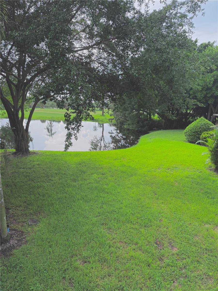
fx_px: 202
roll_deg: -0.4
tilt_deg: -10.3
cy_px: 146
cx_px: 109
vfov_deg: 71.6
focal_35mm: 24
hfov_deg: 56.8
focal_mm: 6.76
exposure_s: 1/1060
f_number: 1.78
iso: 100
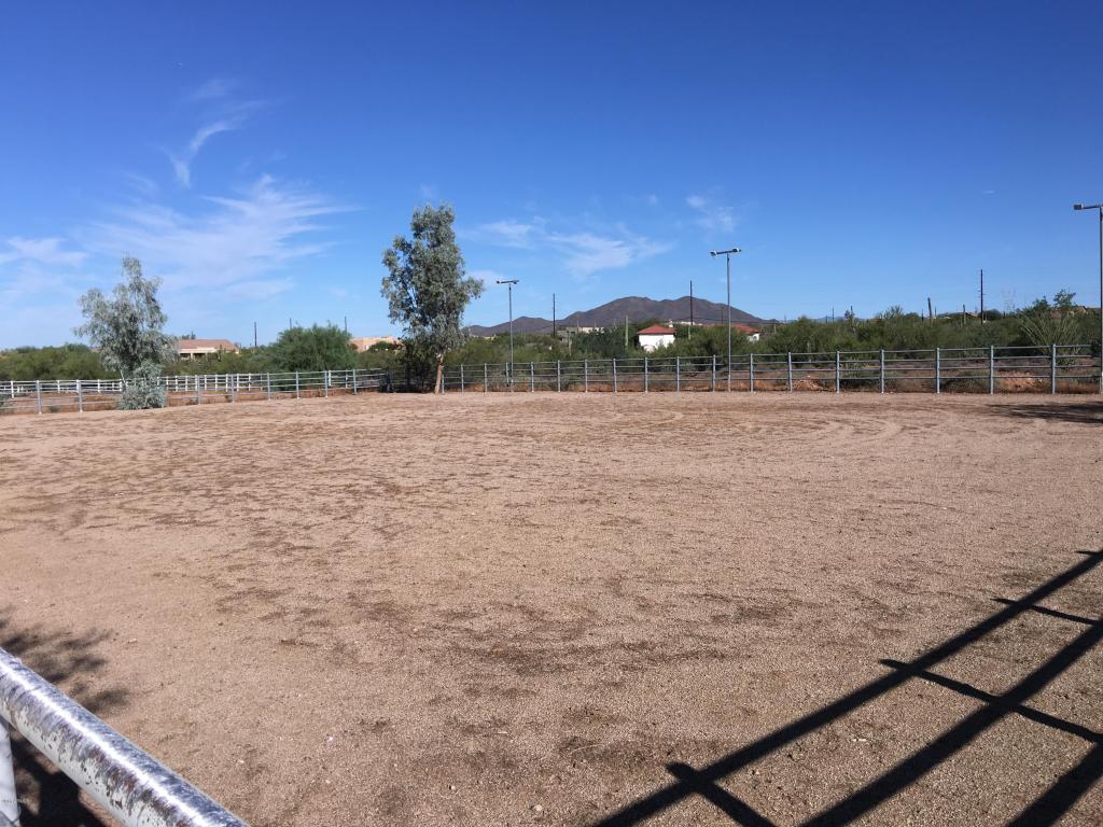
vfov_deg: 48.2
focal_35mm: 29
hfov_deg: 61.7
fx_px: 924
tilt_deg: -1.7
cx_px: 552
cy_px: 414
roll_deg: -0.2
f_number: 2.2
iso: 25
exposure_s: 1/2481
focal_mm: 4.15
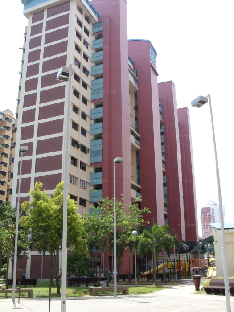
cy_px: 156
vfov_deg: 49.0
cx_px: 117
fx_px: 343
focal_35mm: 38
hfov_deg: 37.7
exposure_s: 1/228
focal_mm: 6.3
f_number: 4.9
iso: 50
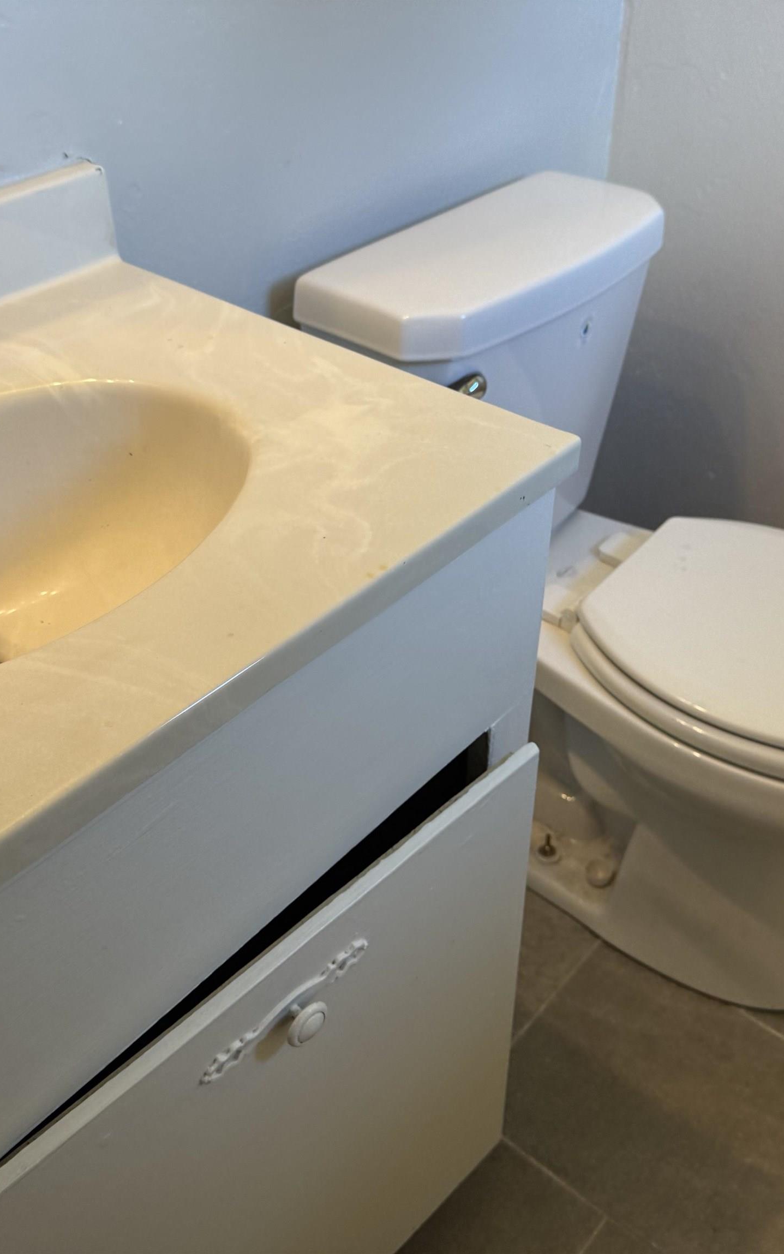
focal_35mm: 34
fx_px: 1162
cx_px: 379
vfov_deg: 56.7
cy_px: 626
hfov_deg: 37.3
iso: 160
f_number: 1.78
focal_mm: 6.76
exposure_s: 1/120
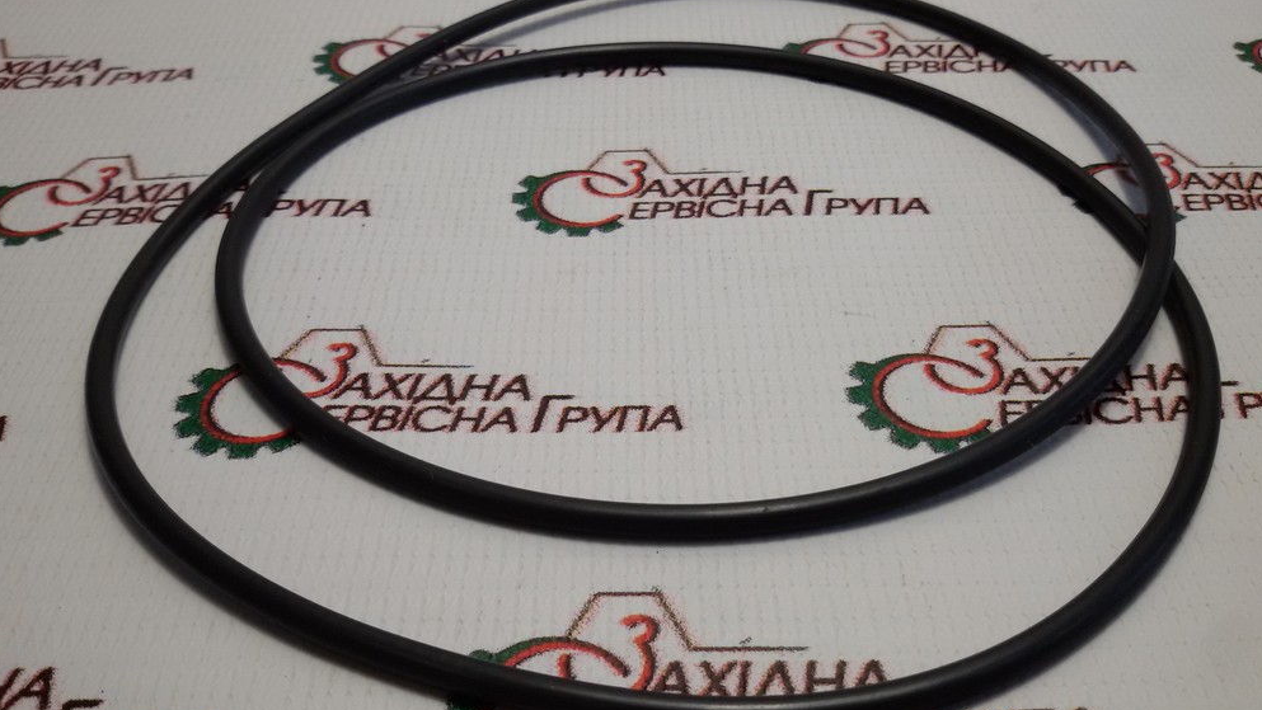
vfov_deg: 34.6
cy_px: 390
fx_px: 1138
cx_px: 632
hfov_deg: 58.0
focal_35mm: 34
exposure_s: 1/100
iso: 64
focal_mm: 2.93
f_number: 2.4
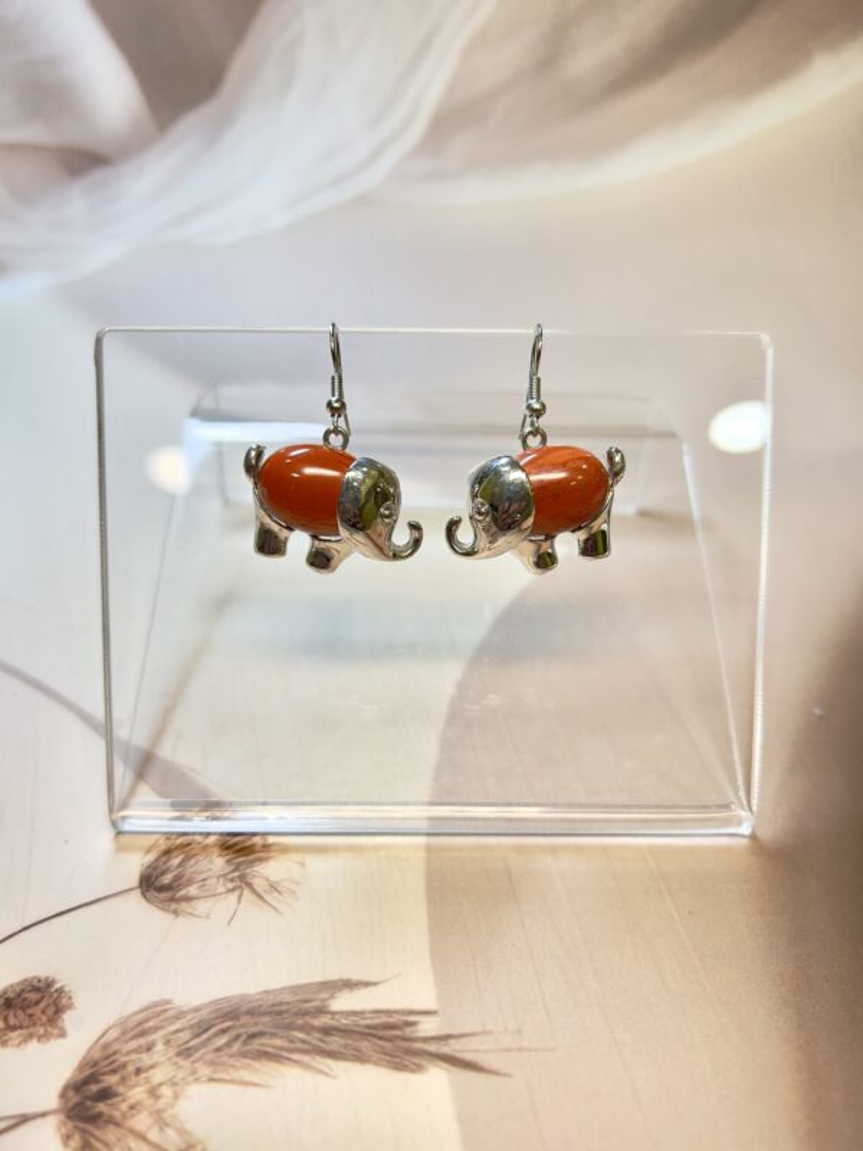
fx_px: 864
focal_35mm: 26
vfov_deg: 67.3
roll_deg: -1.9
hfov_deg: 53.1
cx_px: 432
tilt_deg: -36.3
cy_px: 576
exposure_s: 1/100
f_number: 1.5
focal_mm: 5.7
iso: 32
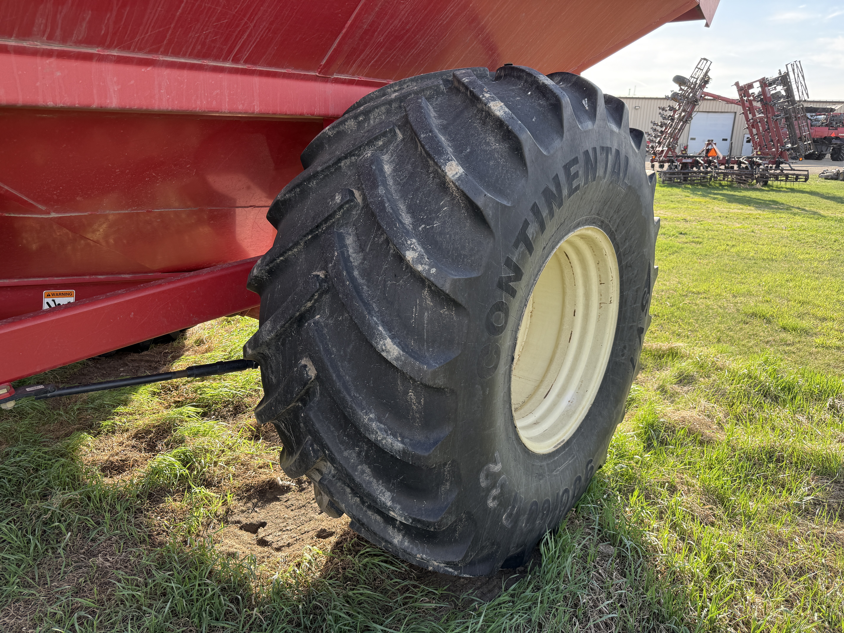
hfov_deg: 71.6
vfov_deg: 56.8
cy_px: 316
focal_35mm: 24
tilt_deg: -14.6
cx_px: 422
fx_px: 585
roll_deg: -1.2
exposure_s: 1/622
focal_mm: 6.76
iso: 80
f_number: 1.78
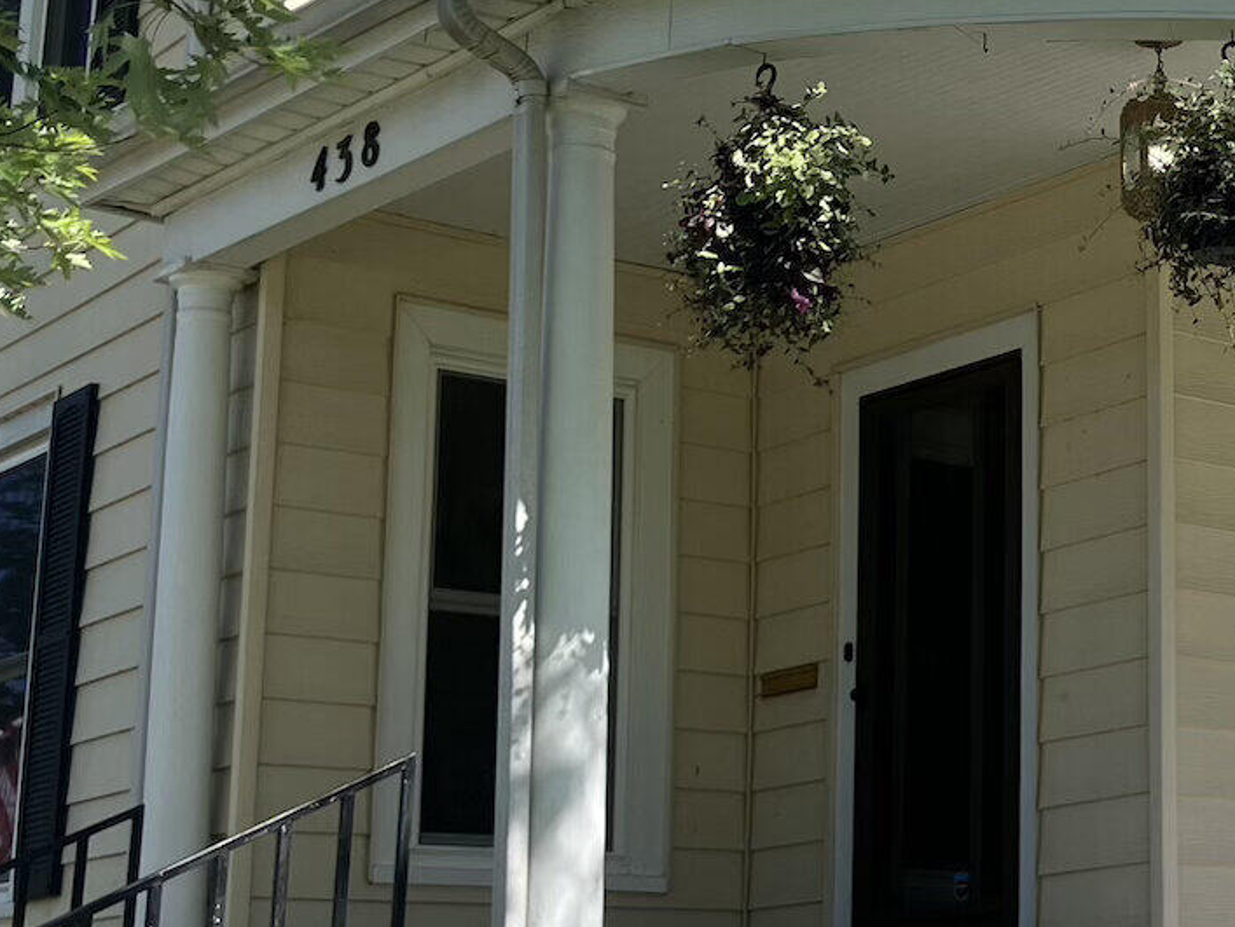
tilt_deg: +14.5
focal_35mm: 76
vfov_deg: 19.4
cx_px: 1233
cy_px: 414
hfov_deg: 24.5
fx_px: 2713
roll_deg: +1.1
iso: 32
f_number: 1.8
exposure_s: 1/1130
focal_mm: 3.99
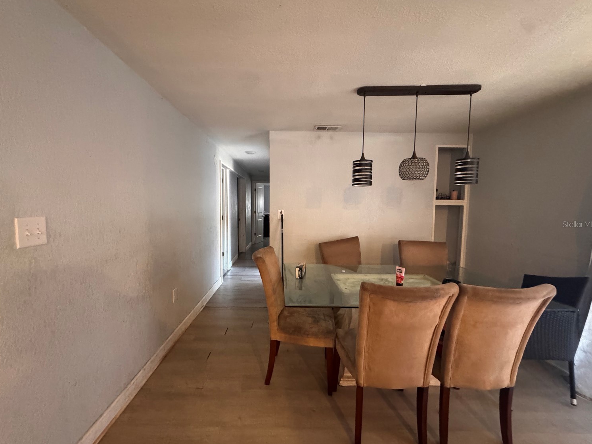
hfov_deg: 98.1
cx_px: 283
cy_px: 224
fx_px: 257
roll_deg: -0.1
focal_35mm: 15
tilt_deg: -4.6
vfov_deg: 81.8
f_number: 2.2
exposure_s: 1/60
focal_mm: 2.22
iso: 1000
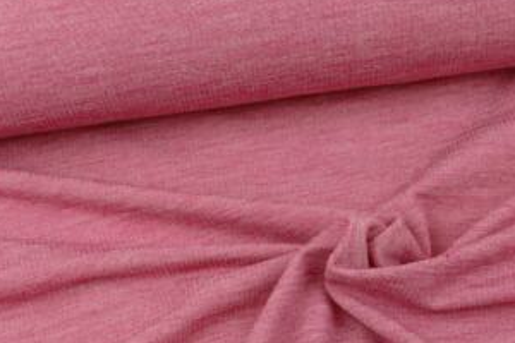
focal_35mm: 78
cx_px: 330
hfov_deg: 25.9
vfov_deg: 17.4
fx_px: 1116
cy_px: 246
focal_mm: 16.24
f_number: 3.2
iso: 200
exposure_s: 1/80
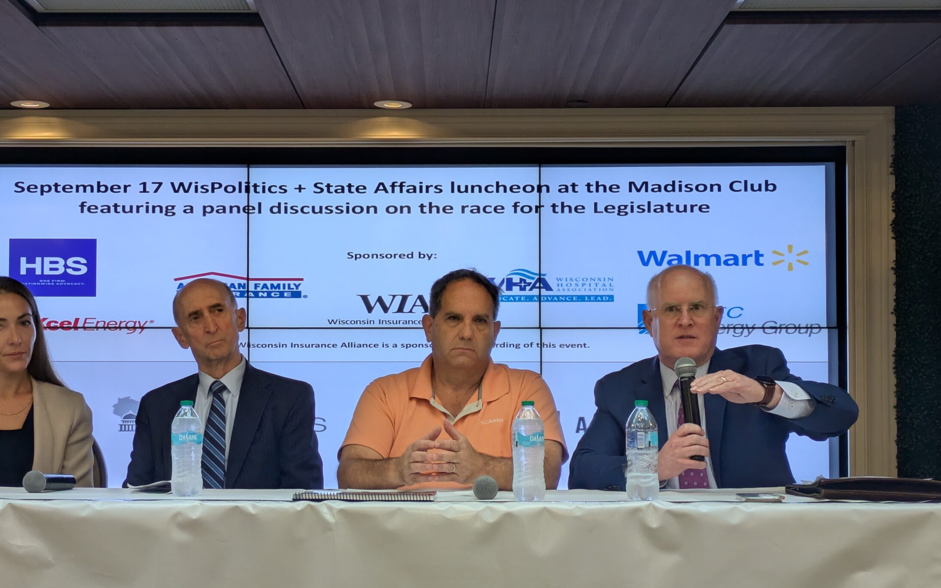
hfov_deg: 32.4
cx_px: 415
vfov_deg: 20.6
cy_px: 347
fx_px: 1615
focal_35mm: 63
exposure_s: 1/120
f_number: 1.89
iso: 49
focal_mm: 5.43
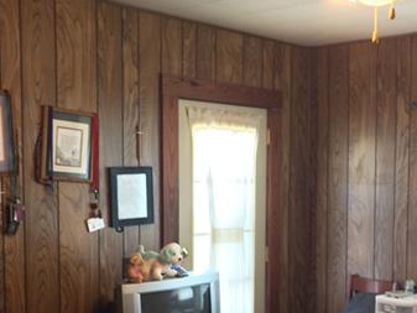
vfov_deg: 26.2
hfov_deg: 34.4
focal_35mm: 55
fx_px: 663
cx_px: 298
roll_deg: +0.2
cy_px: 235
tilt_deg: -7.1
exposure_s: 1/30
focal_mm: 4.15
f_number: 2.2
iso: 200
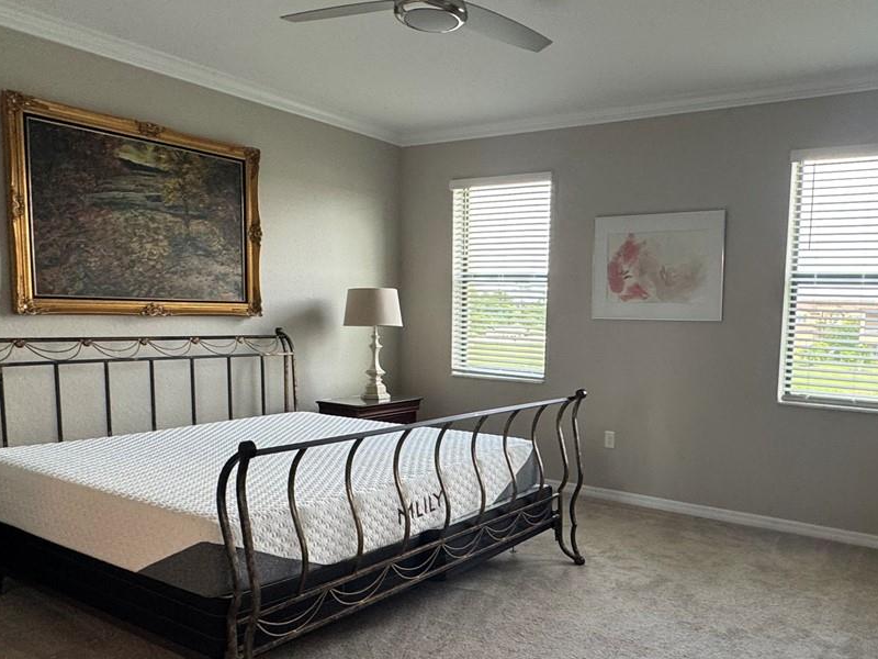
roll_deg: -1.6
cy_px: 387
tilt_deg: -4.9
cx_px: 569
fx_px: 710
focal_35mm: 28
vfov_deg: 49.5
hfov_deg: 62.2
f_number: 2.2
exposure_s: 1/120
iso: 160
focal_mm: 2.22
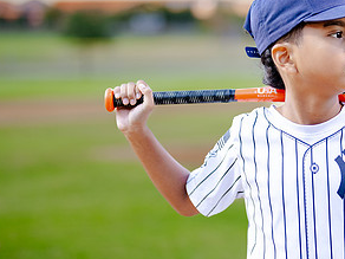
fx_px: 1166
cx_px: 302
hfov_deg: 16.6
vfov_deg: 12.7
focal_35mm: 117
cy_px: 118
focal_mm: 50
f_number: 1.2
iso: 320
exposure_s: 1/640
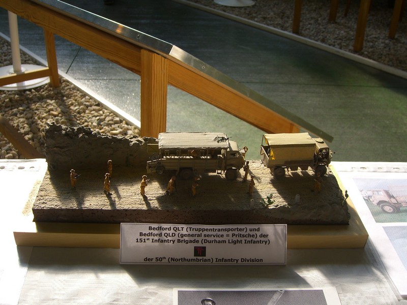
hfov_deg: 49.0
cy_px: 152
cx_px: 204
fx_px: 447
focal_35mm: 38
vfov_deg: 37.7
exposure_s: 1/200
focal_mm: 7.9
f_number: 4
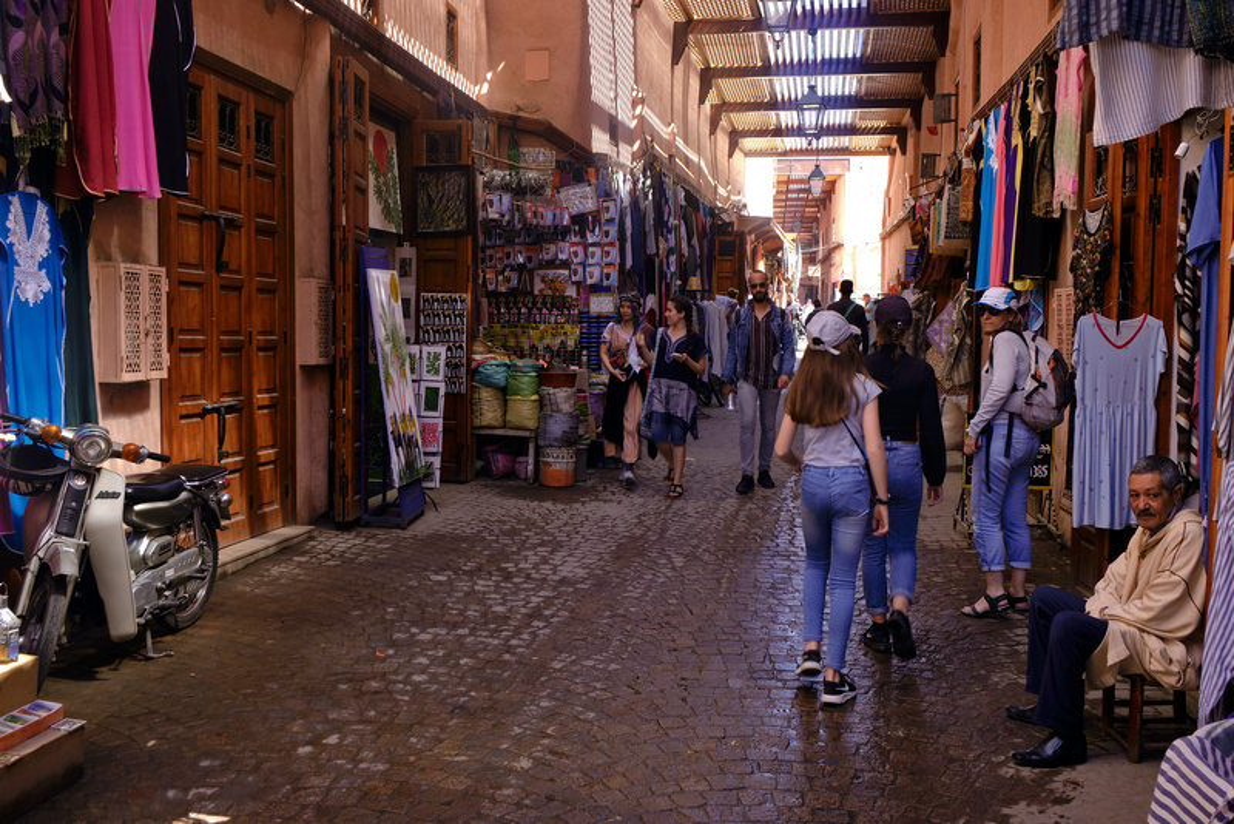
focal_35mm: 35
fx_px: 1200
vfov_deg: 37.9
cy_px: 412
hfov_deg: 54.4
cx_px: 617
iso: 400
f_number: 8
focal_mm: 23
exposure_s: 1/30
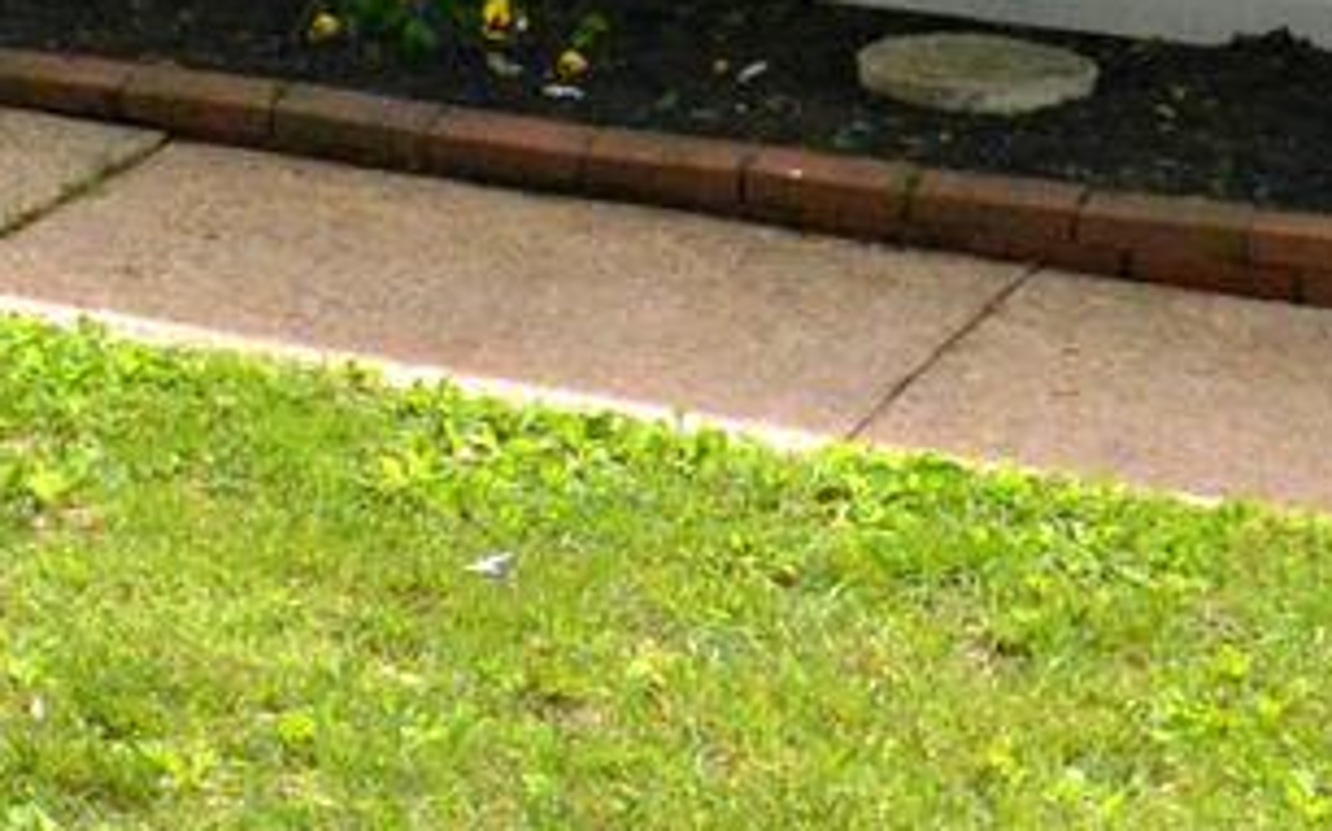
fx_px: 7403
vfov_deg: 6.4
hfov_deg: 9.4
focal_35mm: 204
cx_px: -1637
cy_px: -292
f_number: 10
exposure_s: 1/250
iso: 1600
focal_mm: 20
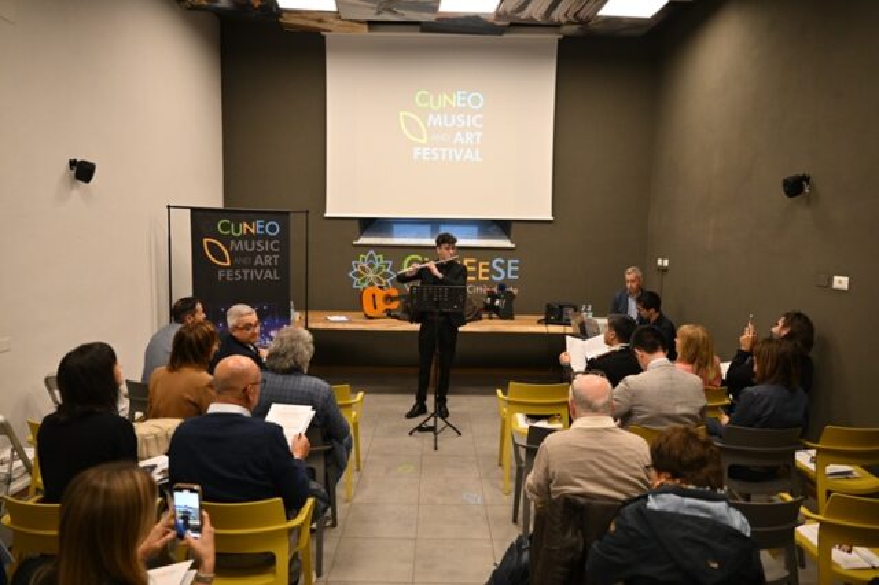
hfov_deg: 73.8
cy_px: 292
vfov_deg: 53.1
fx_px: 586
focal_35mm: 24
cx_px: 440
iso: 1600
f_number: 2.8
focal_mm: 24
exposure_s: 1/250
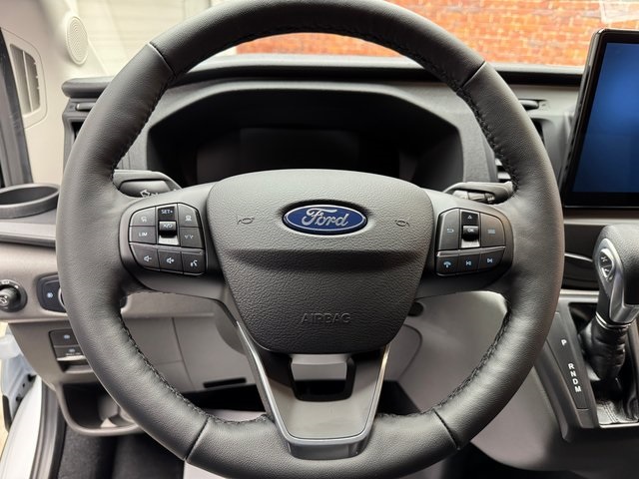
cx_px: 320
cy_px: 240
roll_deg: -2.2
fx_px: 443
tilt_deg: -25.2
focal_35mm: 24
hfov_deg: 71.6
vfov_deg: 56.8
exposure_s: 1/60
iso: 500
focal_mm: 6.76
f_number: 1.78
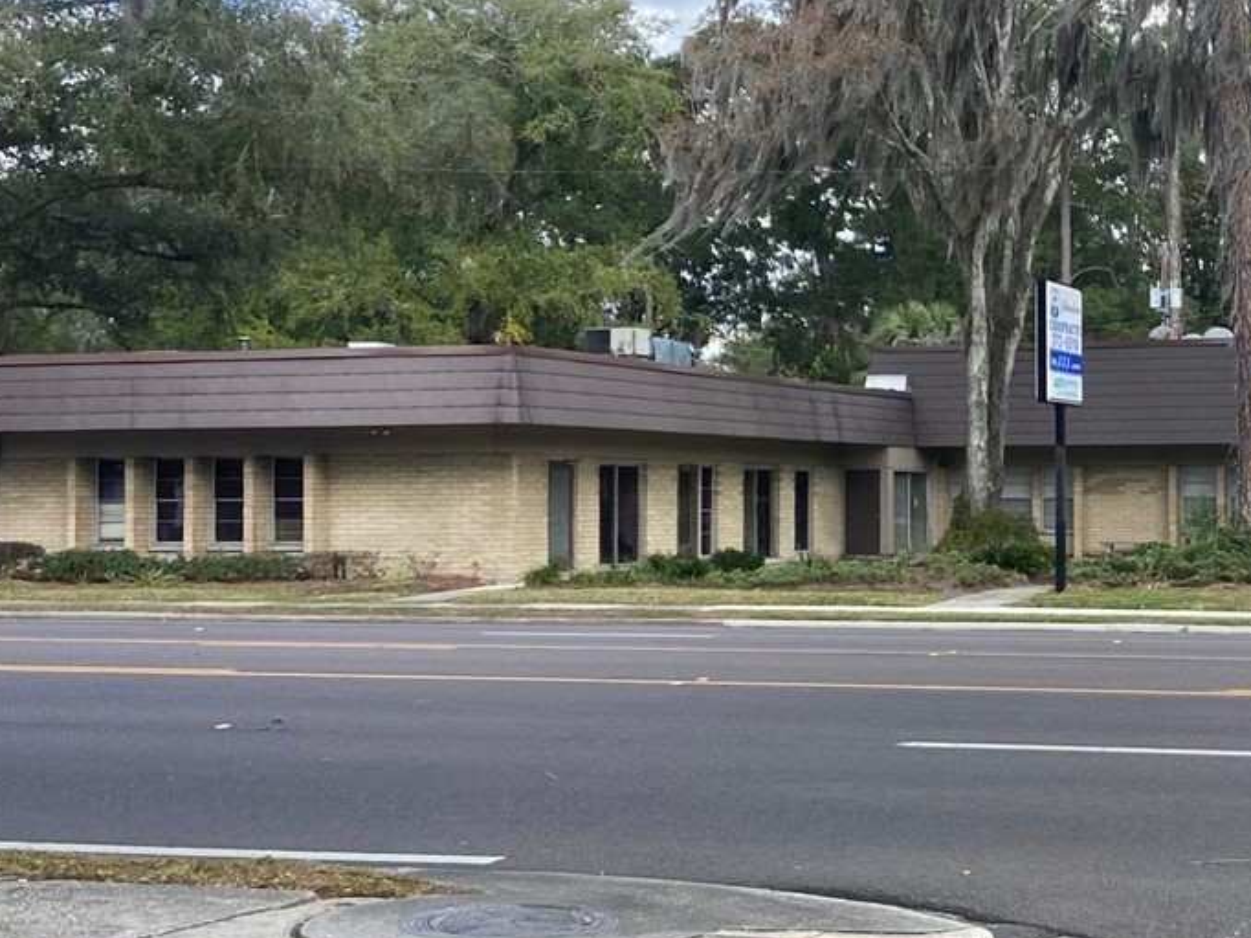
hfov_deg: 30.0
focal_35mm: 61
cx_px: 1190
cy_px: 479
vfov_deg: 24.0
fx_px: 2204
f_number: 1.8
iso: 32
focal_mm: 4.25
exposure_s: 1/845
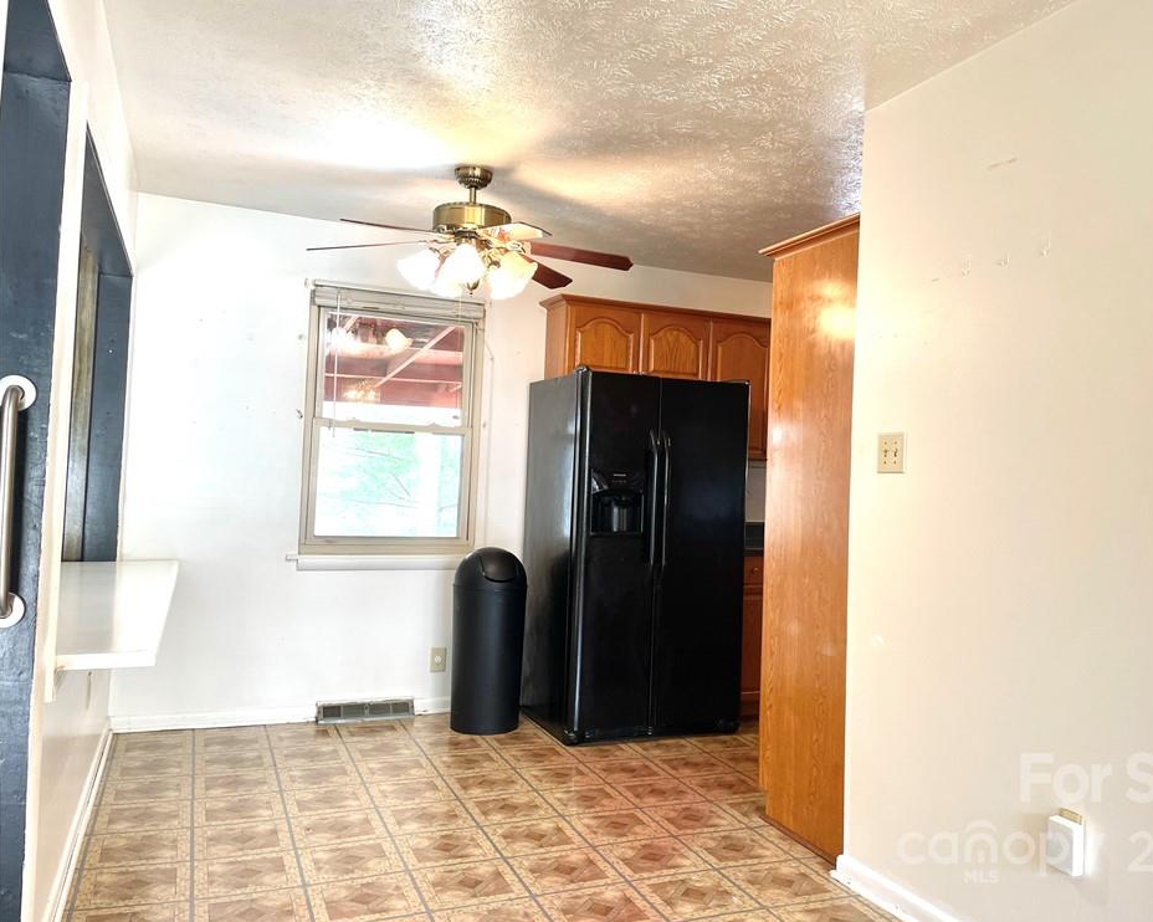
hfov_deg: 62.1
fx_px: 955
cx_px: 634
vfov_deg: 51.5
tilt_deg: +1.5
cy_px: 457
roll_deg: -1.1
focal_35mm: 28
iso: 80
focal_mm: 4.2
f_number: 1.6
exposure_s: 1/60
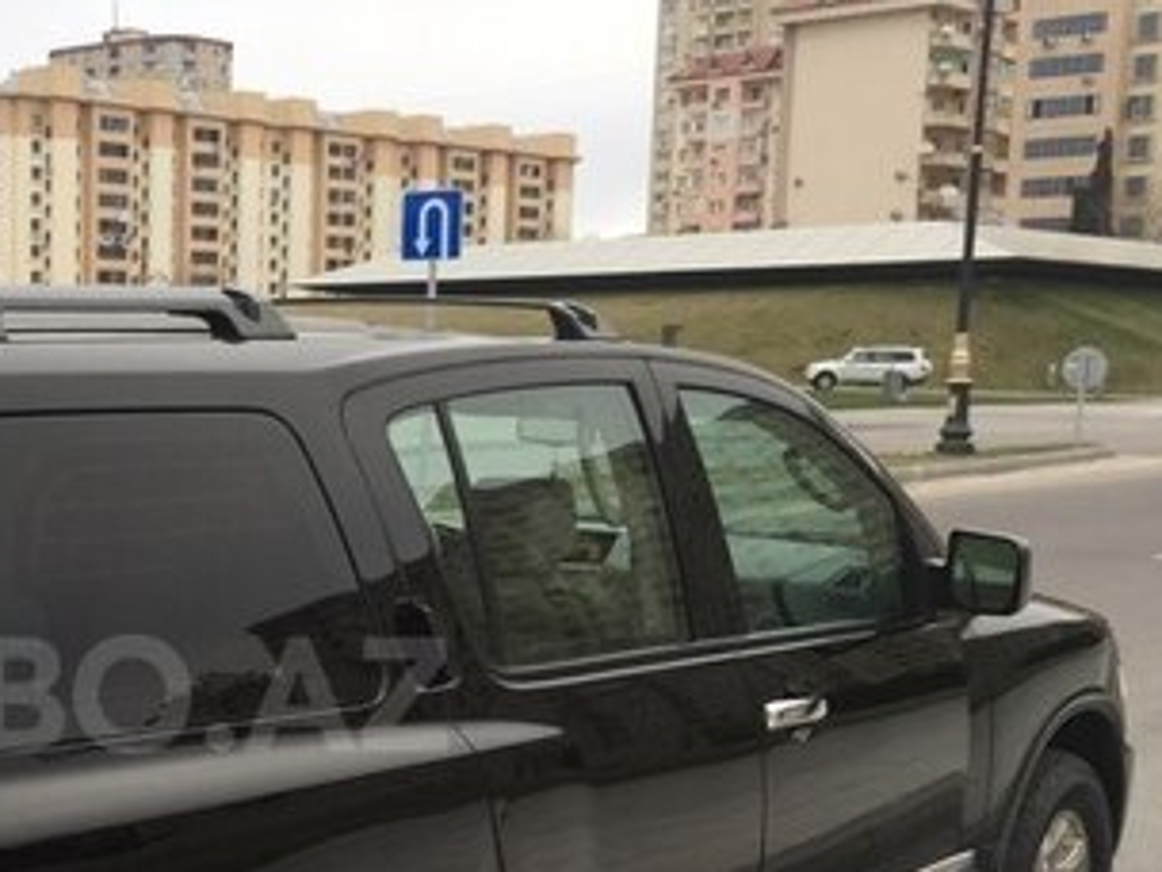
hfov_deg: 29.1
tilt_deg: -8.3
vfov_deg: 23.0
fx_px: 2115
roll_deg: +0.2
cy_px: 694
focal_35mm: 63
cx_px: 57
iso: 32
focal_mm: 4.15
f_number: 2.2
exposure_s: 1/113
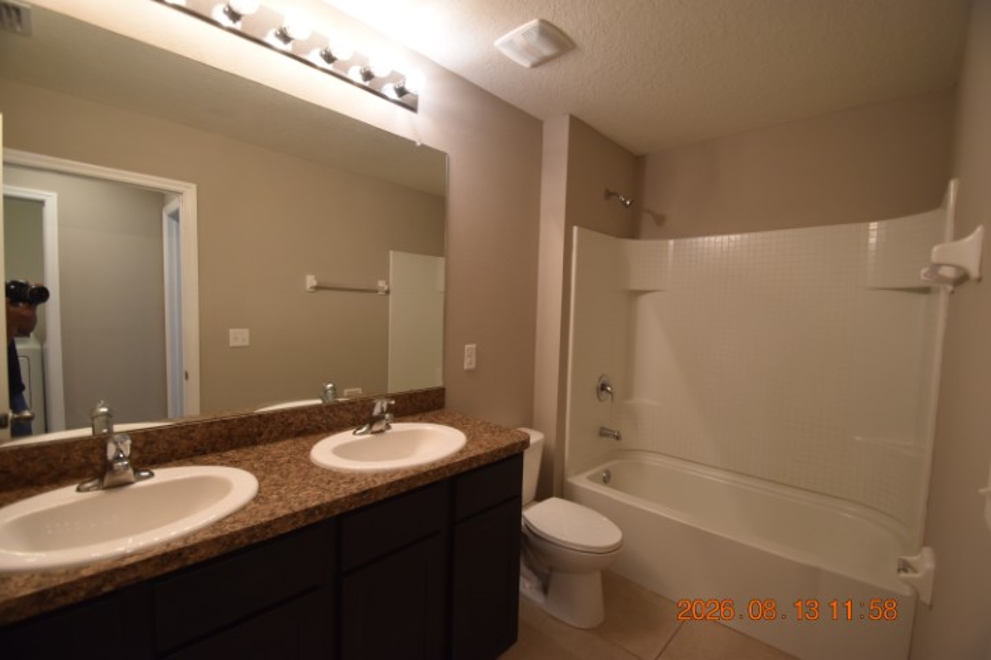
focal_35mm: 15
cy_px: 330
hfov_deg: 100.4
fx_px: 413
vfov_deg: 77.3
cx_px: 496
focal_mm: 10
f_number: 4
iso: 500
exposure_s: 1/60
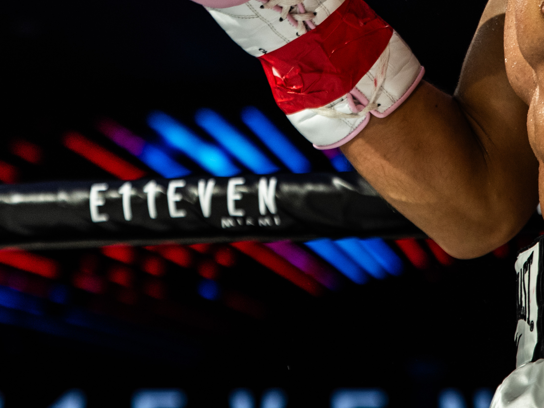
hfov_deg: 11.0
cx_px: 172
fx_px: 2813
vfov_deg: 8.2
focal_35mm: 179
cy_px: -49
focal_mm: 70
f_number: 4
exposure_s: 1/500
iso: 640
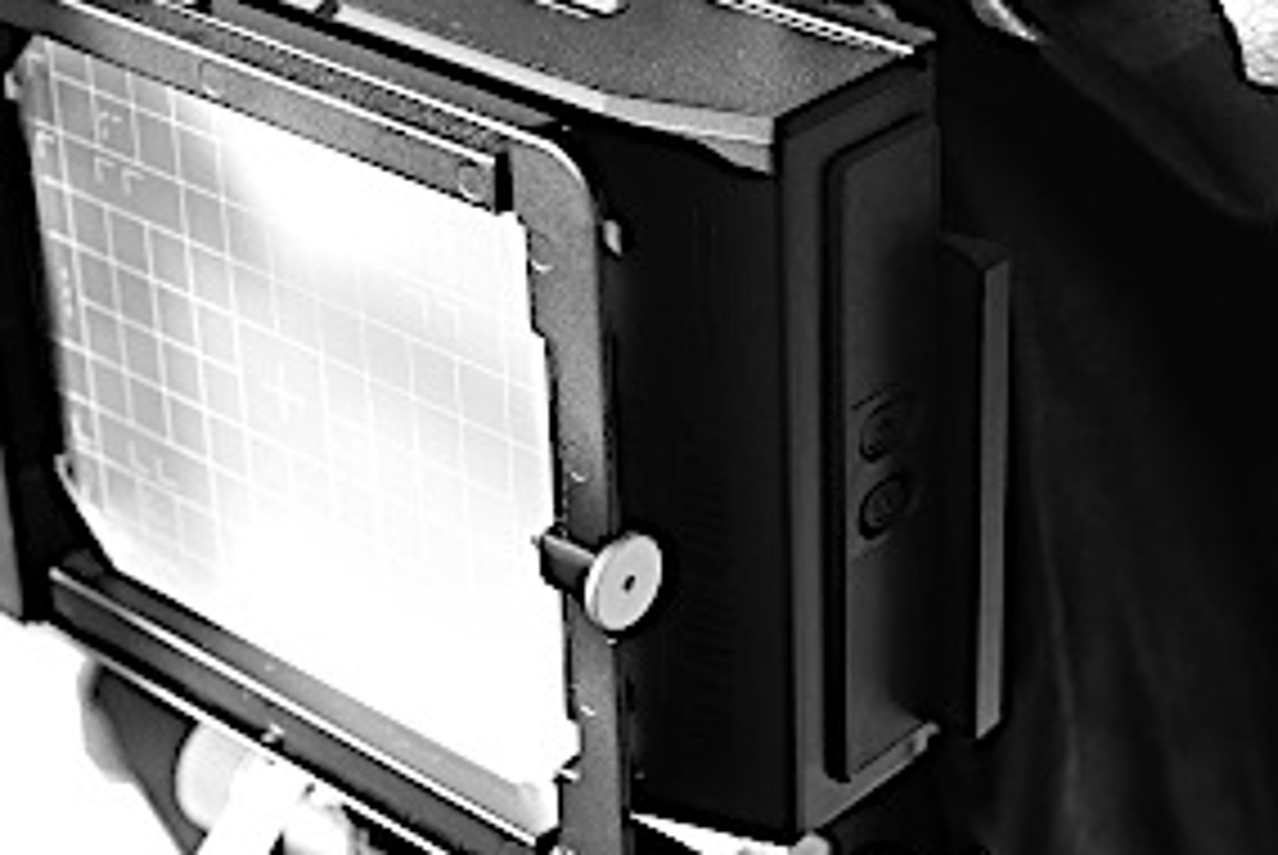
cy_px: 248
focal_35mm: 86
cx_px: 704
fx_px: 3056
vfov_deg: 15.9
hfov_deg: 23.6
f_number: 8
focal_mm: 50
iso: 400
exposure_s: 1/200
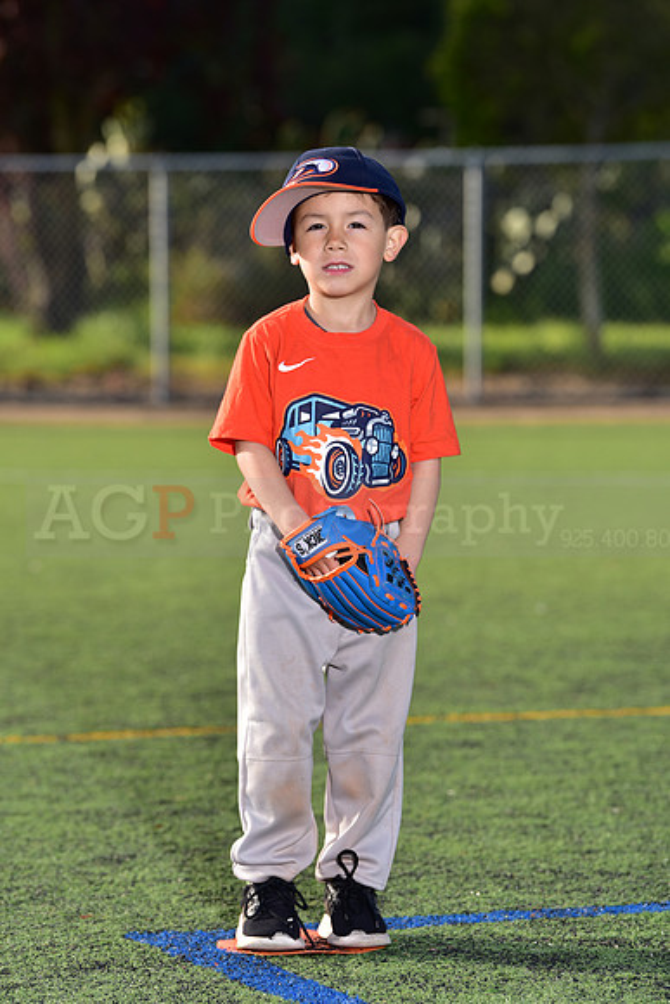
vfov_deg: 12.8
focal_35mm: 160
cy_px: 502
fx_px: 4464
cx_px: 335
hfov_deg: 8.6
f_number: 5
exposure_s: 1/250
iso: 64
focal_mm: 160
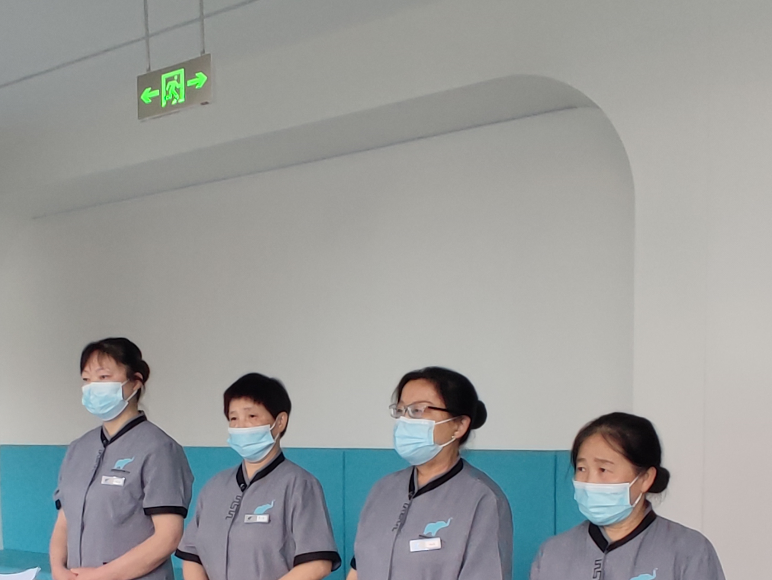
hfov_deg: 39.3
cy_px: 526
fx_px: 1071
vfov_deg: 29.0
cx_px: 276
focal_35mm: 48
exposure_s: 1/100
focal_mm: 1.65
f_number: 2.2
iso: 100
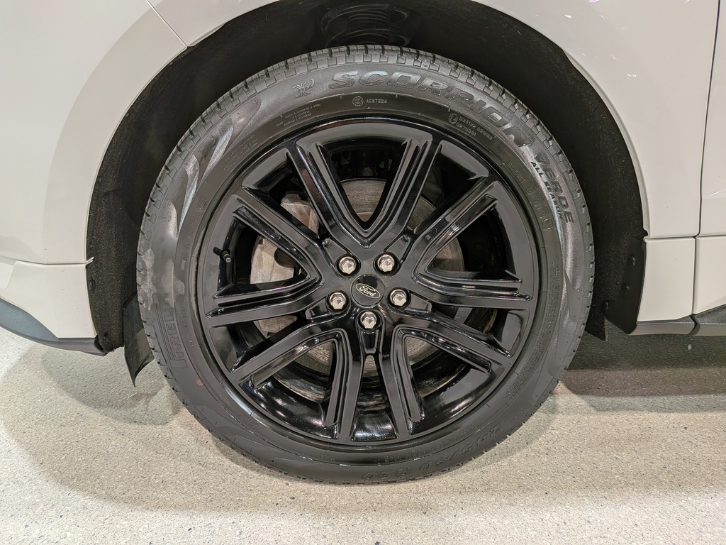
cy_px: 272
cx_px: 363
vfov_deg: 56.8
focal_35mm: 24
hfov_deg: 71.6
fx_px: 503
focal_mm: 4.53
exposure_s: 1/162
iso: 26
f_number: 1.7
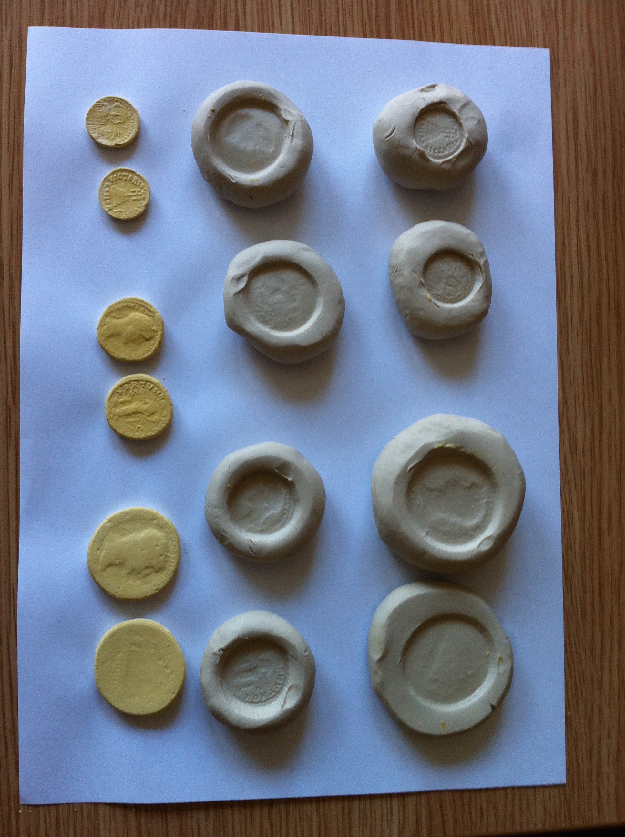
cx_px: 312
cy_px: 418
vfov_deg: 52.7
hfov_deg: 40.6
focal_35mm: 35
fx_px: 845
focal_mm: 3.85
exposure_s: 1/30
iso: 80
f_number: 2.8
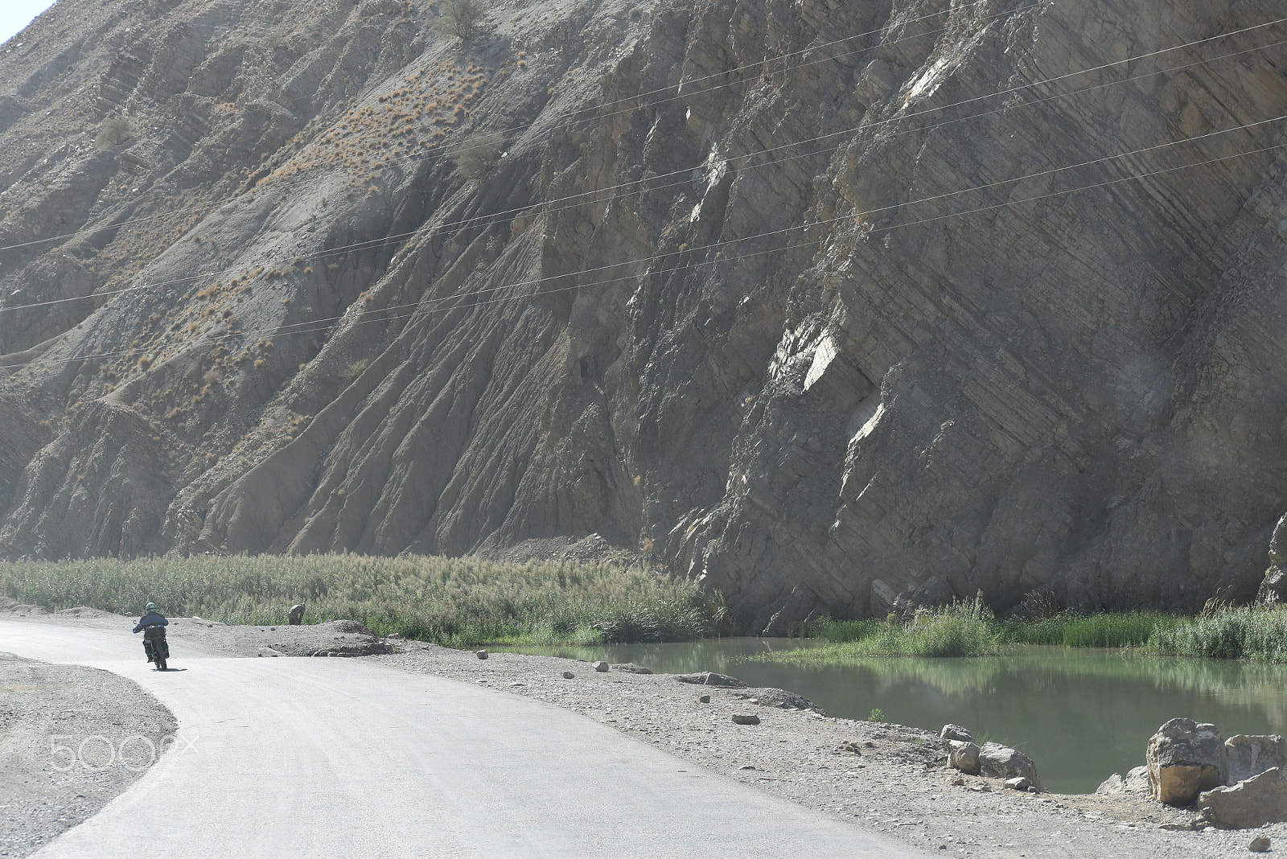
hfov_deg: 24.6
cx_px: 644
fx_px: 2950
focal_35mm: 82
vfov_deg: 16.6
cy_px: 430
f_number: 5.6
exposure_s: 1/1250
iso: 400
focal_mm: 55
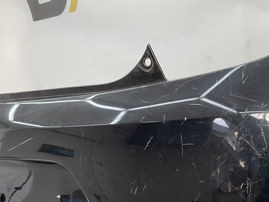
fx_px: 482
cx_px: 203
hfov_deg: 30.6
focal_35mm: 62
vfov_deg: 23.0
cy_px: 187
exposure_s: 1/120
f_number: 1.8
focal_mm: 3
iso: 25
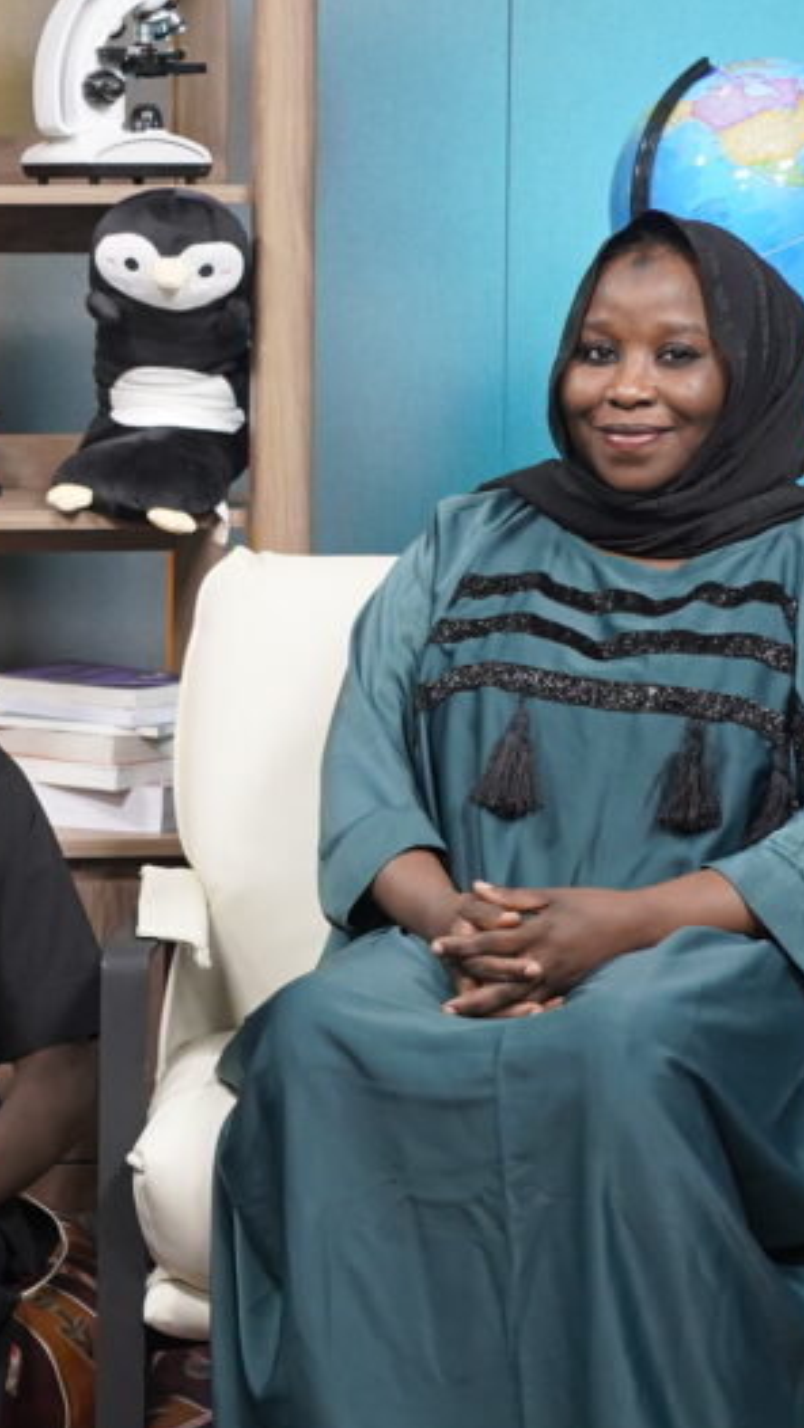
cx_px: -299
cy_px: 506
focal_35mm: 106
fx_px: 4016
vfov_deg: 20.1
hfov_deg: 11.1
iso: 1250
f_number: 4
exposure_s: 1/160
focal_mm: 35
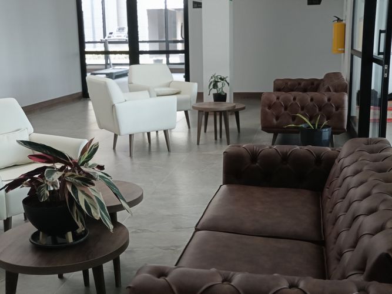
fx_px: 532
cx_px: 196
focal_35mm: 47
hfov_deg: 40.4
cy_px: 147
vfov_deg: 30.9
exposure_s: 1/50
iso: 693
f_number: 4.5
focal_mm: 7.08
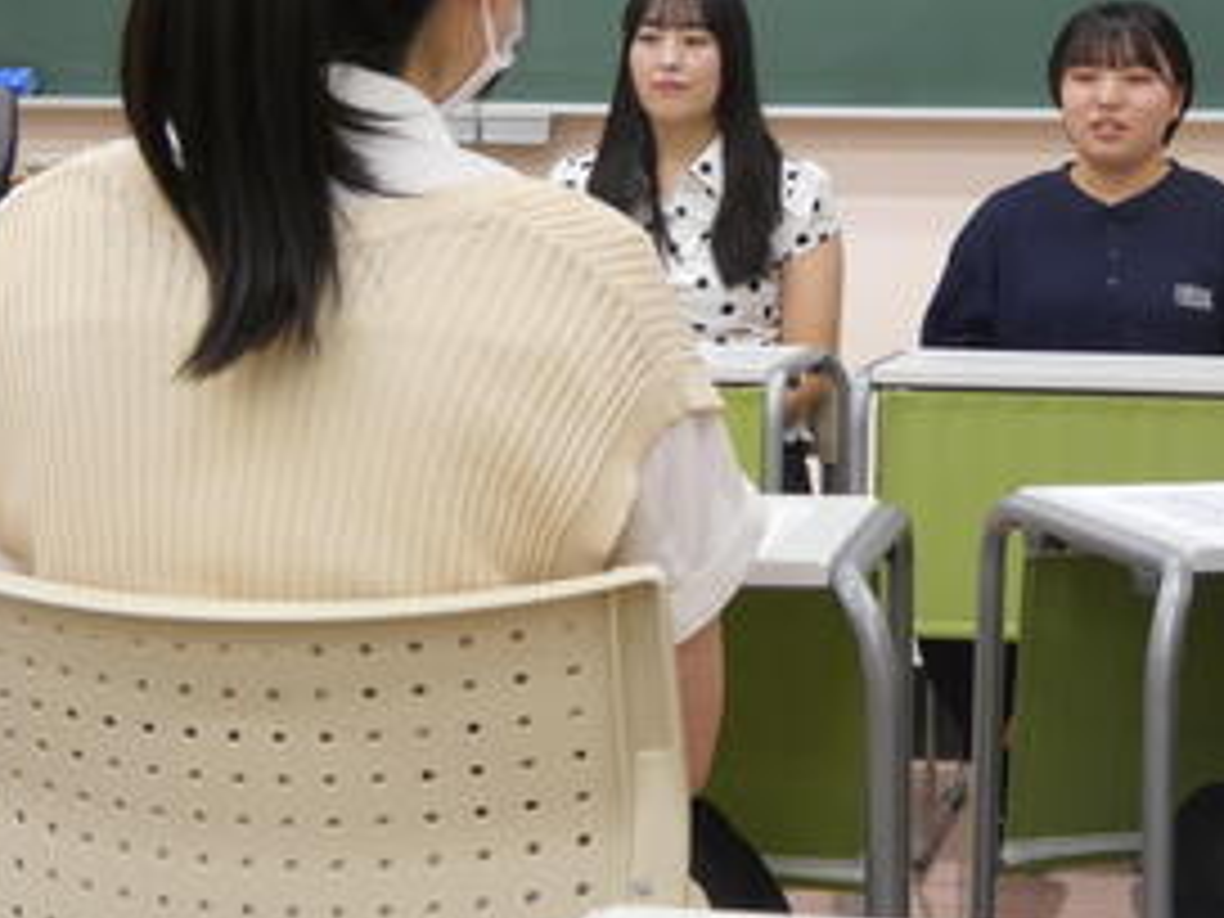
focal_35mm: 78
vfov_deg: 18.8
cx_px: 855
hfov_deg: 24.8
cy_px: 310
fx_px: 2758
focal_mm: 9.5
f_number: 3.9
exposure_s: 1/80
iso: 320
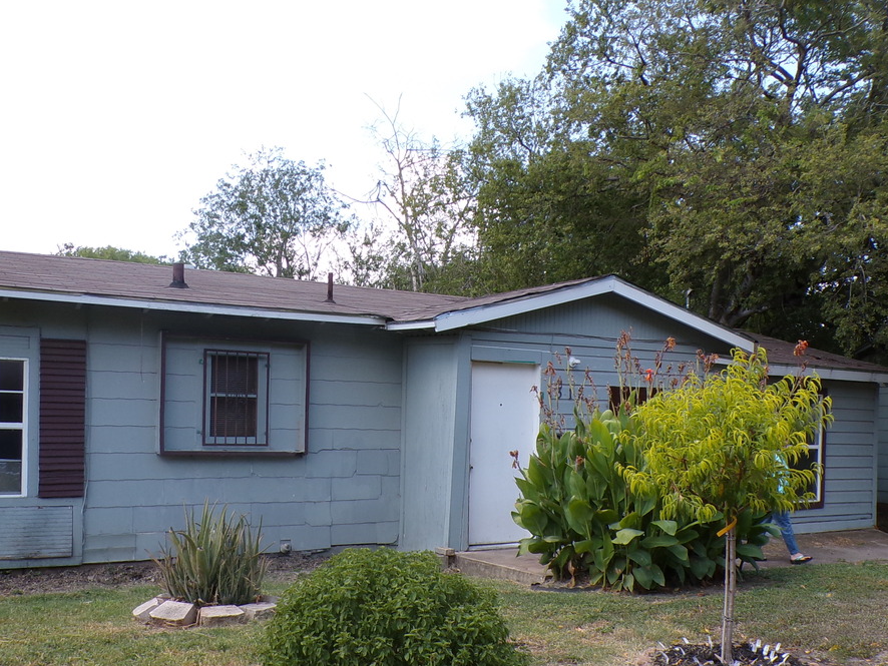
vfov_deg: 36.6
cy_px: 425
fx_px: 1001
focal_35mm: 39
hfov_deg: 47.7
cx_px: 513
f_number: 4.4
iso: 100
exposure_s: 1/210
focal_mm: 4.3
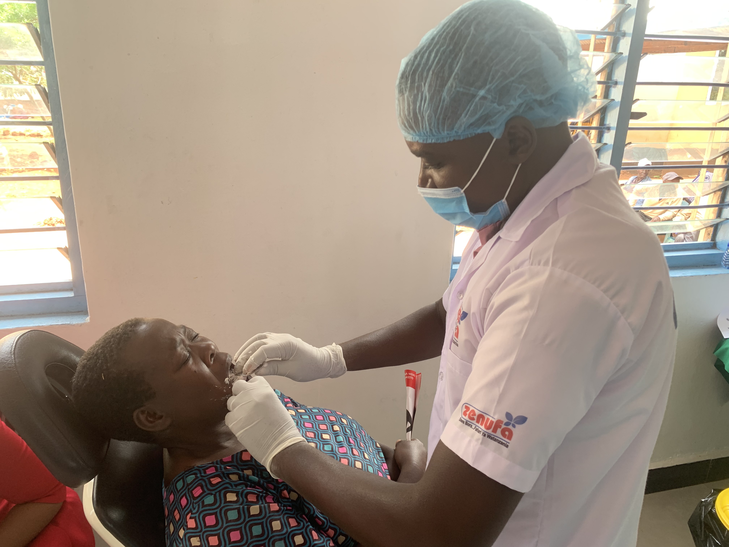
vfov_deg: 53.1
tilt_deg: -17.8
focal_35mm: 26
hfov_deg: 67.3
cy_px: 274
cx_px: 364
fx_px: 548
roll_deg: -2.5
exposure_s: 1/121
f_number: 1.8
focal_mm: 4.25
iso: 64
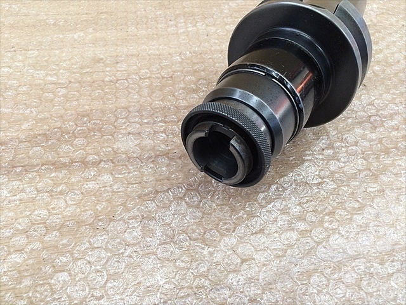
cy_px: 152
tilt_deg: -53.6
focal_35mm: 29
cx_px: 203
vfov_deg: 48.2
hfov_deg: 61.7
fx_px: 340
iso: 80
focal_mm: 4.15
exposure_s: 1/30
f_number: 2.2
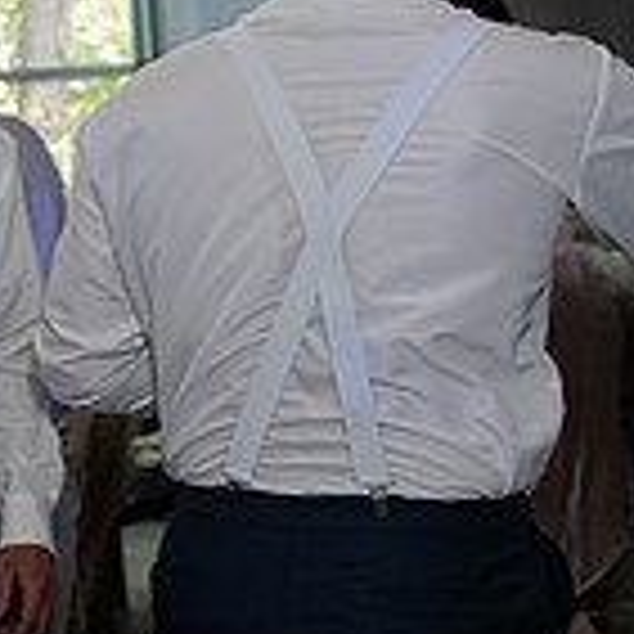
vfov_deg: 20.6
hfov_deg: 17.1
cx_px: -499
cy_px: 418
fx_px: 1741
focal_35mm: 84
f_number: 2.8
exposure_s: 1/200
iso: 640
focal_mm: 24
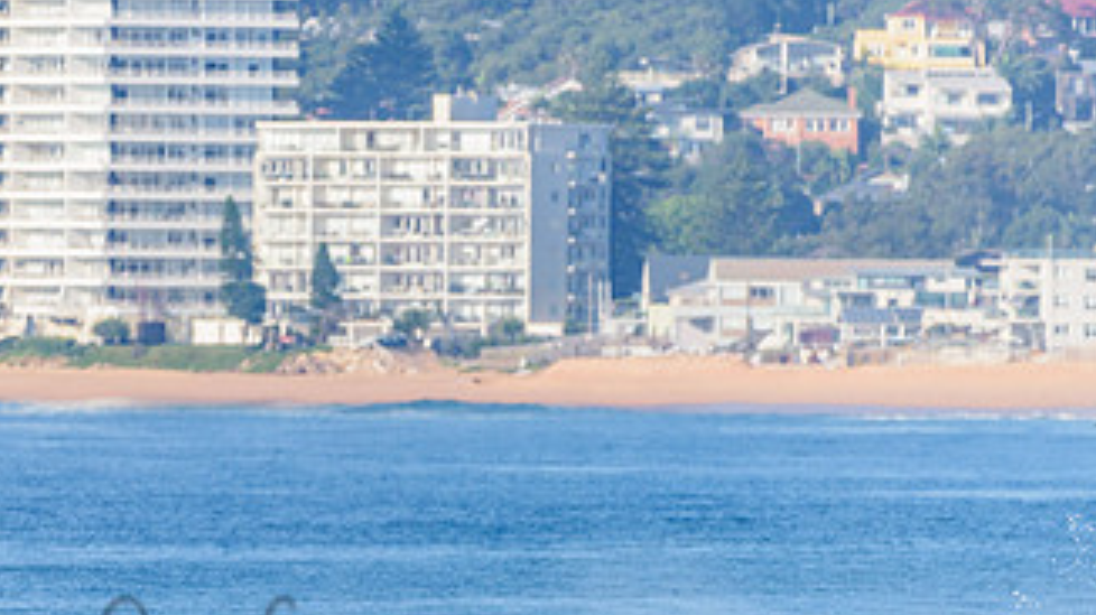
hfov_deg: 2.3
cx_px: 245
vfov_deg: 1.3
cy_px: 620
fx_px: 27101
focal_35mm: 933
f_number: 5.6
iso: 220
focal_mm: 500
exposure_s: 1/2000
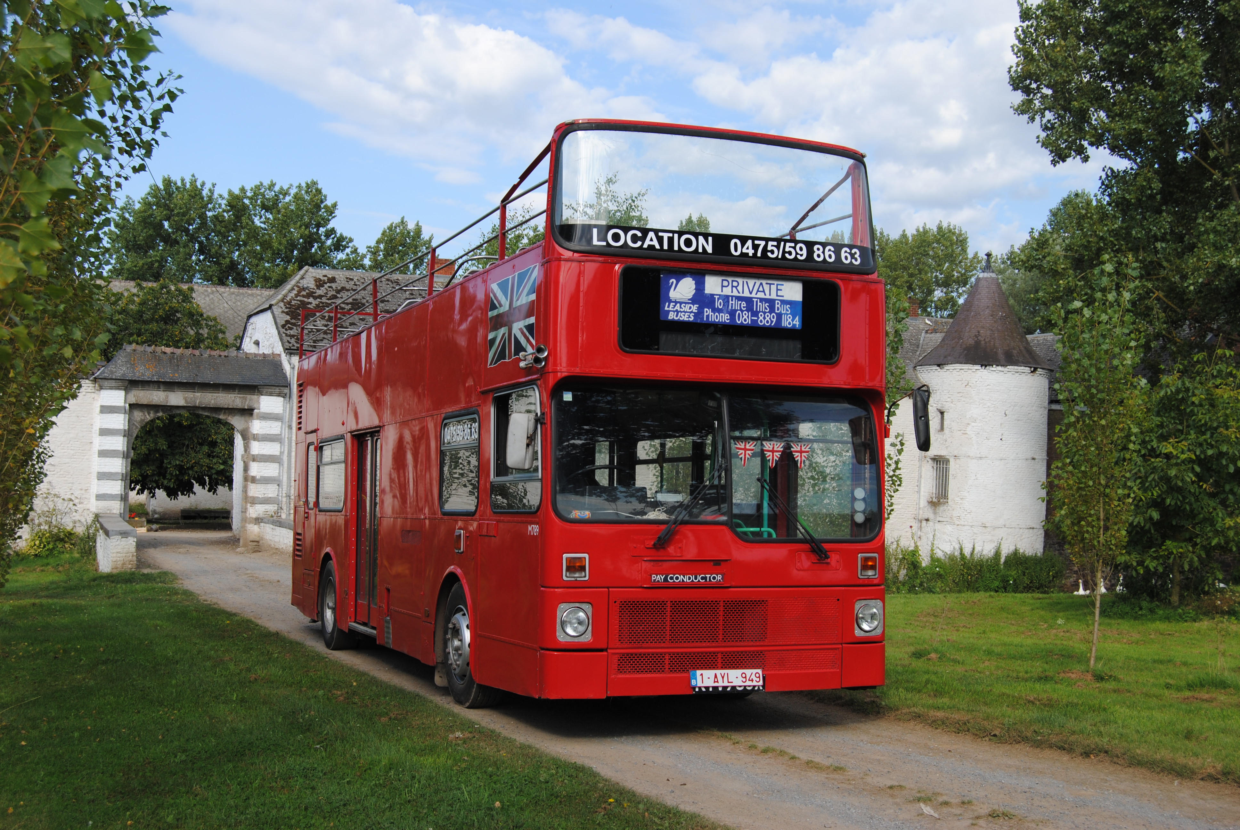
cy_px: 415
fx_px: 1552
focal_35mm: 45
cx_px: 620
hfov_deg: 43.6
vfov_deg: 29.9
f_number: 7.1
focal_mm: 30
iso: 100
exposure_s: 1/250
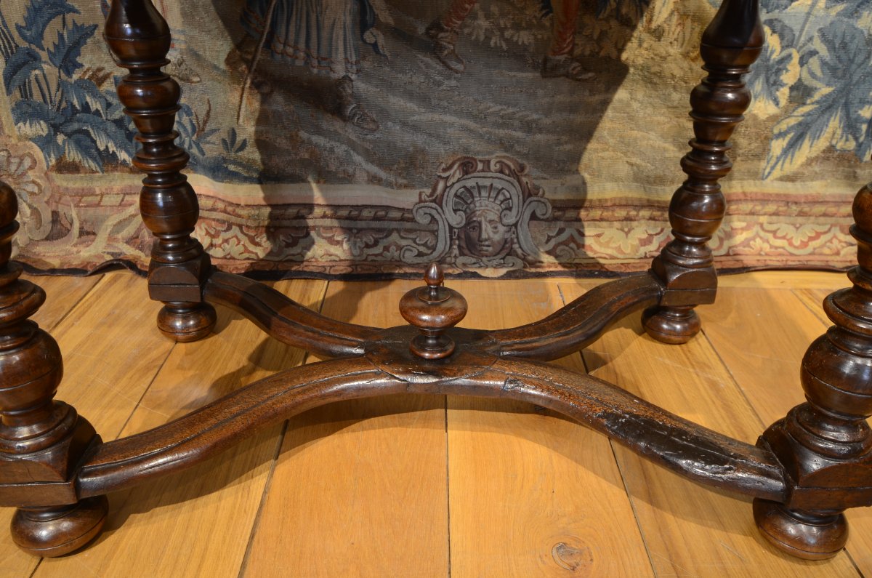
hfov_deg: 62.0
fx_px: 725
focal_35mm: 30
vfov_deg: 43.4
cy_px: 289
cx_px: 436
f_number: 5.6
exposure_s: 2
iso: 100
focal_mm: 20
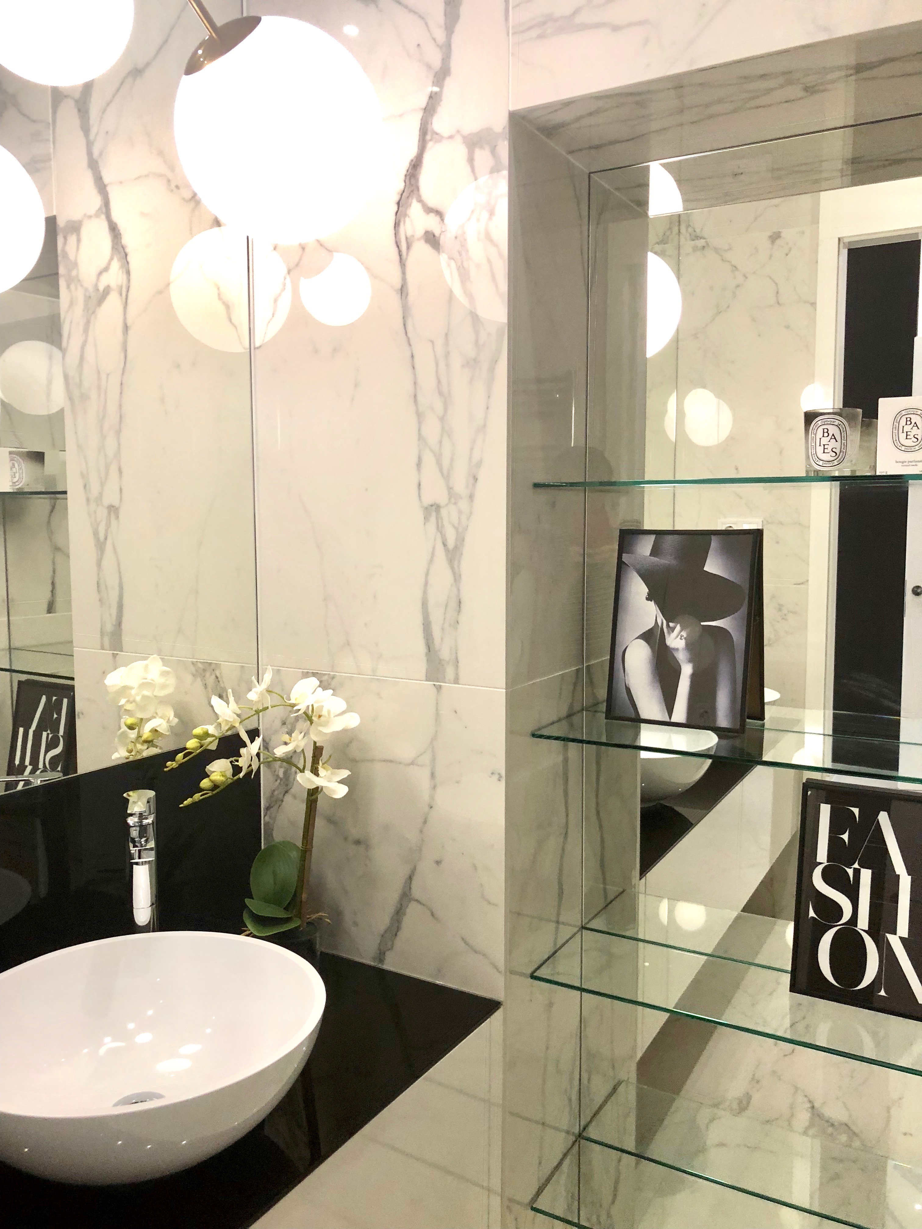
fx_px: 994
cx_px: 461
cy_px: 614
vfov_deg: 63.4
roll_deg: -0.9
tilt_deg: -6.7
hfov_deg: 49.7
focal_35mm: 28
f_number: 1.8
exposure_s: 1/33
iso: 40
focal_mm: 4
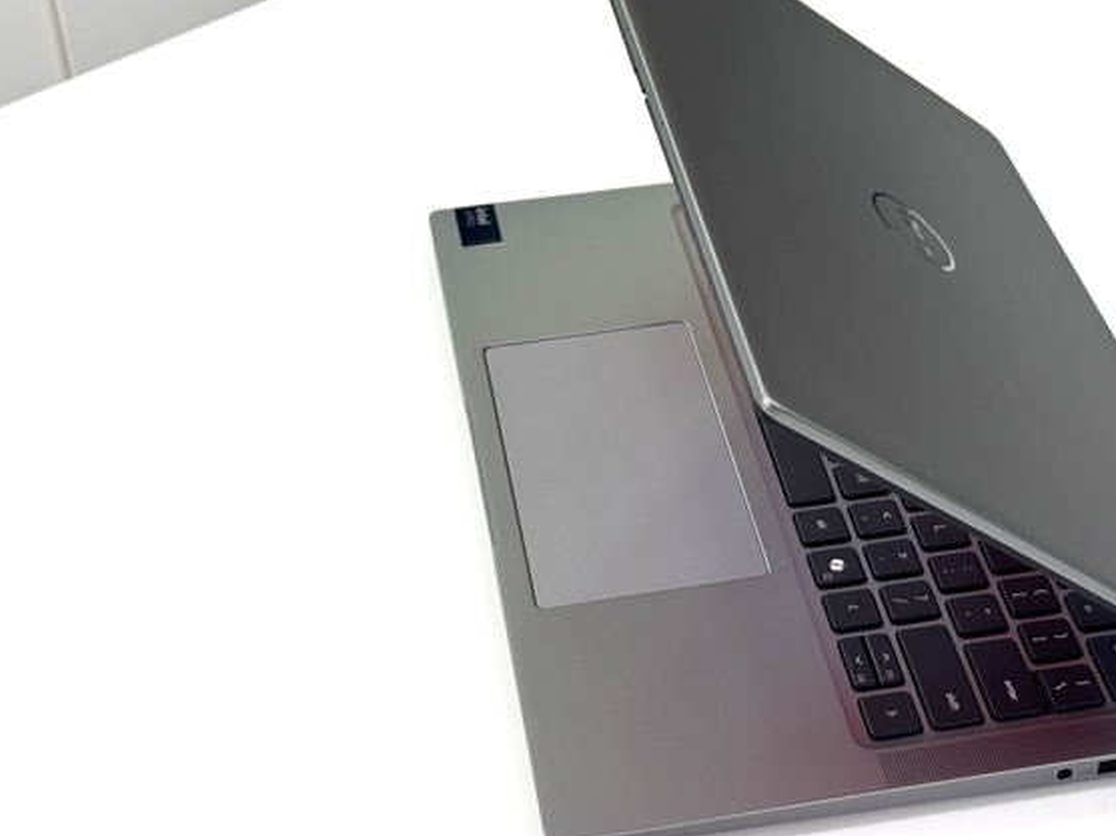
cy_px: 293
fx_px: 2223
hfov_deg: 28.1
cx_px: 699
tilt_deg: -37.3
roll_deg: +1.1
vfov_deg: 21.2
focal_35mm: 69
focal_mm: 6.76
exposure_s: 1/163
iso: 64
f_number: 1.78
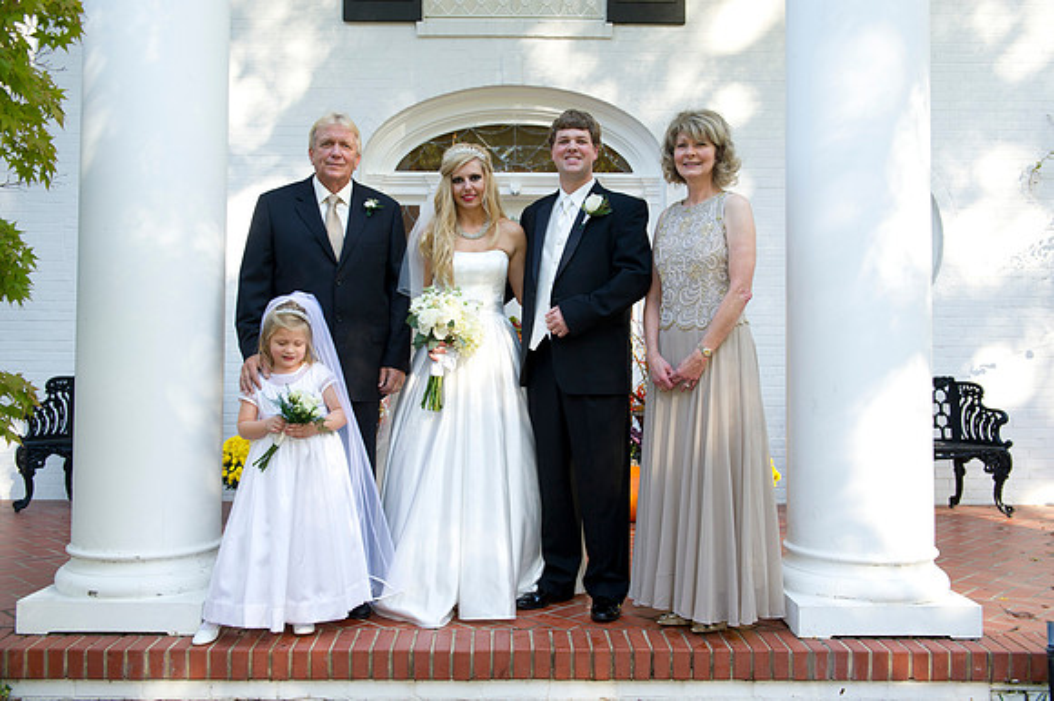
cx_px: 527
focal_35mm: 32
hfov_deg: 58.7
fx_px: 936
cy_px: 350
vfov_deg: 41.1
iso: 500
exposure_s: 1/200
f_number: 5.6
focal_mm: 32
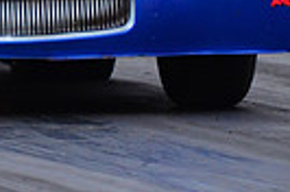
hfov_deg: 1.8
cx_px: -50
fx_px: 9187
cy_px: -153
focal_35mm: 1143
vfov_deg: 1.2
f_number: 5.3
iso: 1000
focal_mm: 175
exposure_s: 1/2000
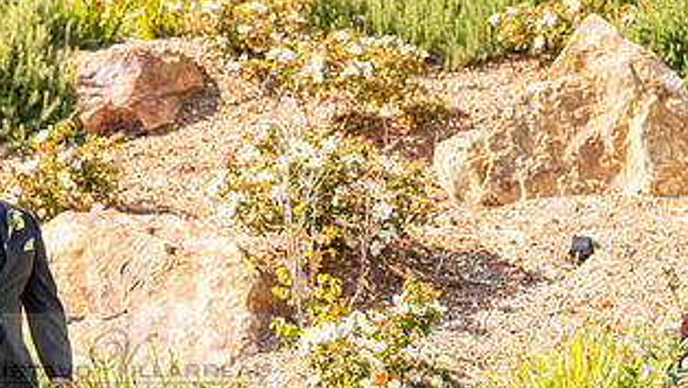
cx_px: 101
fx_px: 4417
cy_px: 365
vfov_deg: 5.0
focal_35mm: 242
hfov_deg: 8.9
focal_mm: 125
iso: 200
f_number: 4.5
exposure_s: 1/800
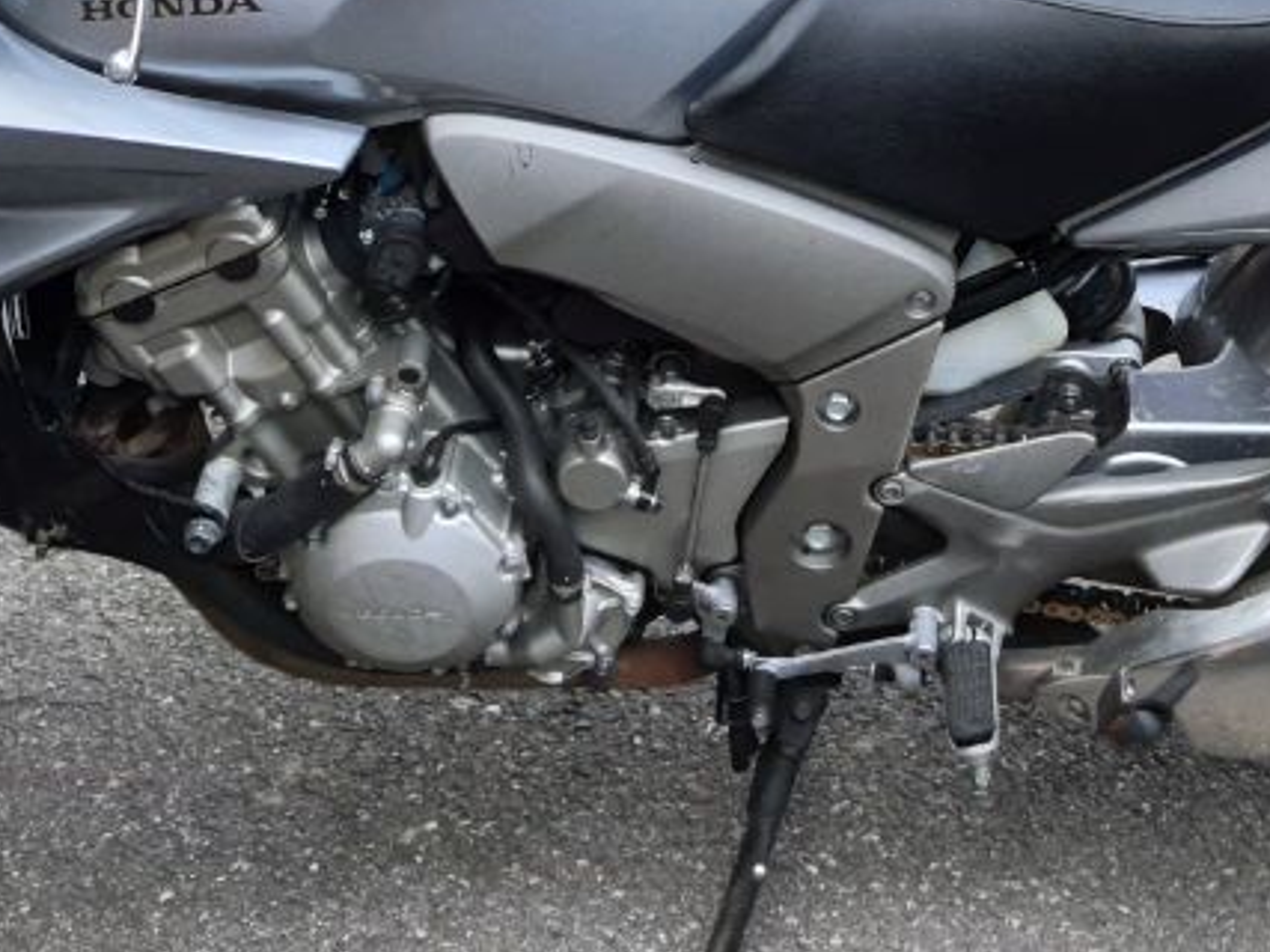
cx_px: 999
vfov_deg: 17.6
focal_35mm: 78
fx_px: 2861
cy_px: -327
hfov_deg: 24.7
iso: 50
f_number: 1.7
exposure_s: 1/780
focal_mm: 4.32
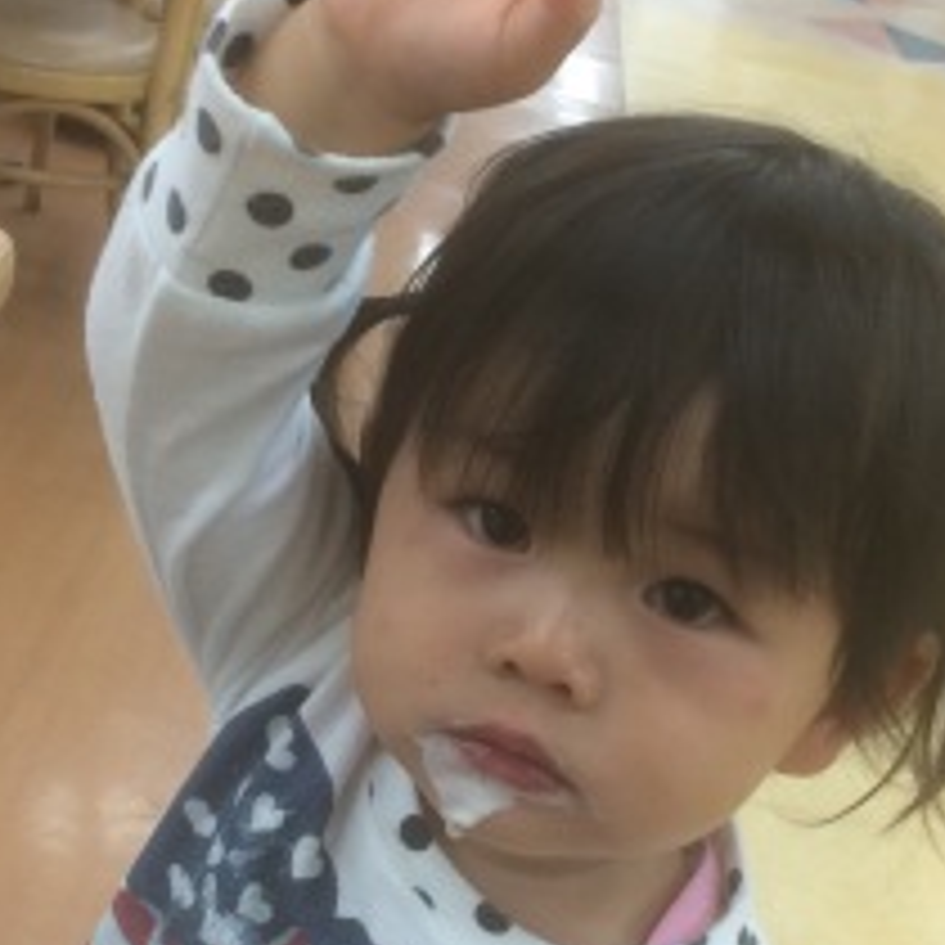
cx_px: 362
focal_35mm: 61
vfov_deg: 27.7
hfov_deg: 28.1
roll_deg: -14.9
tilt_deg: -30.6
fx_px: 1884
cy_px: 734
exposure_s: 1/40
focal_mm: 4.15
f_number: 2.2
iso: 40
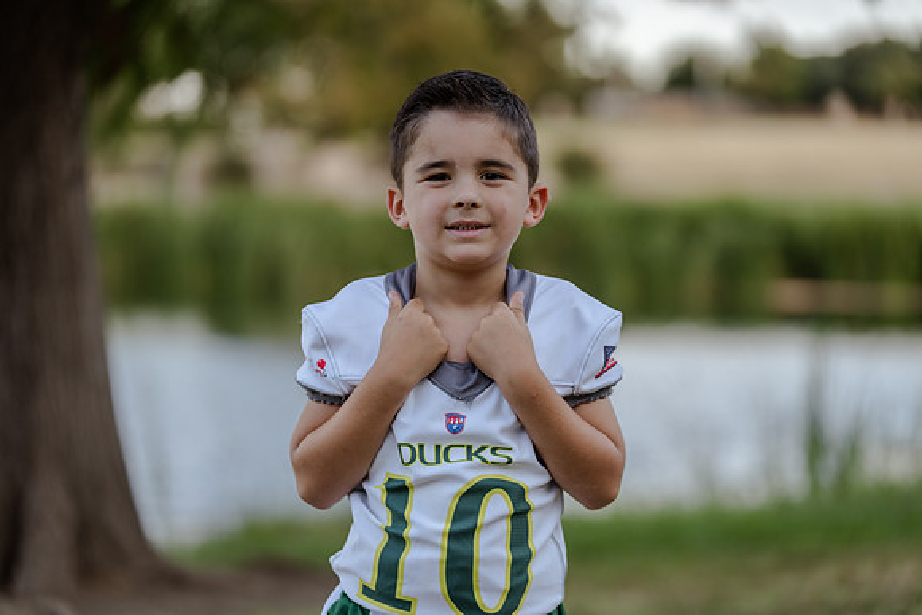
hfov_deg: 18.3
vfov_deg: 12.2
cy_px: 308
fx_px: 2869
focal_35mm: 112
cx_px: 461
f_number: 2.8
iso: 160
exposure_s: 1/320
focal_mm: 112
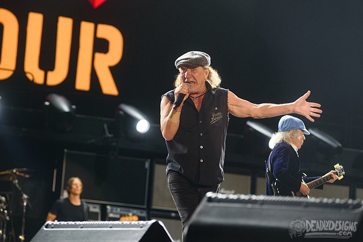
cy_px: 113
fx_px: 1547
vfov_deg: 9.0
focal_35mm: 153
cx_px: 157
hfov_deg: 13.4
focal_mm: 135
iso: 2500
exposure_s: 1/800
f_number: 4
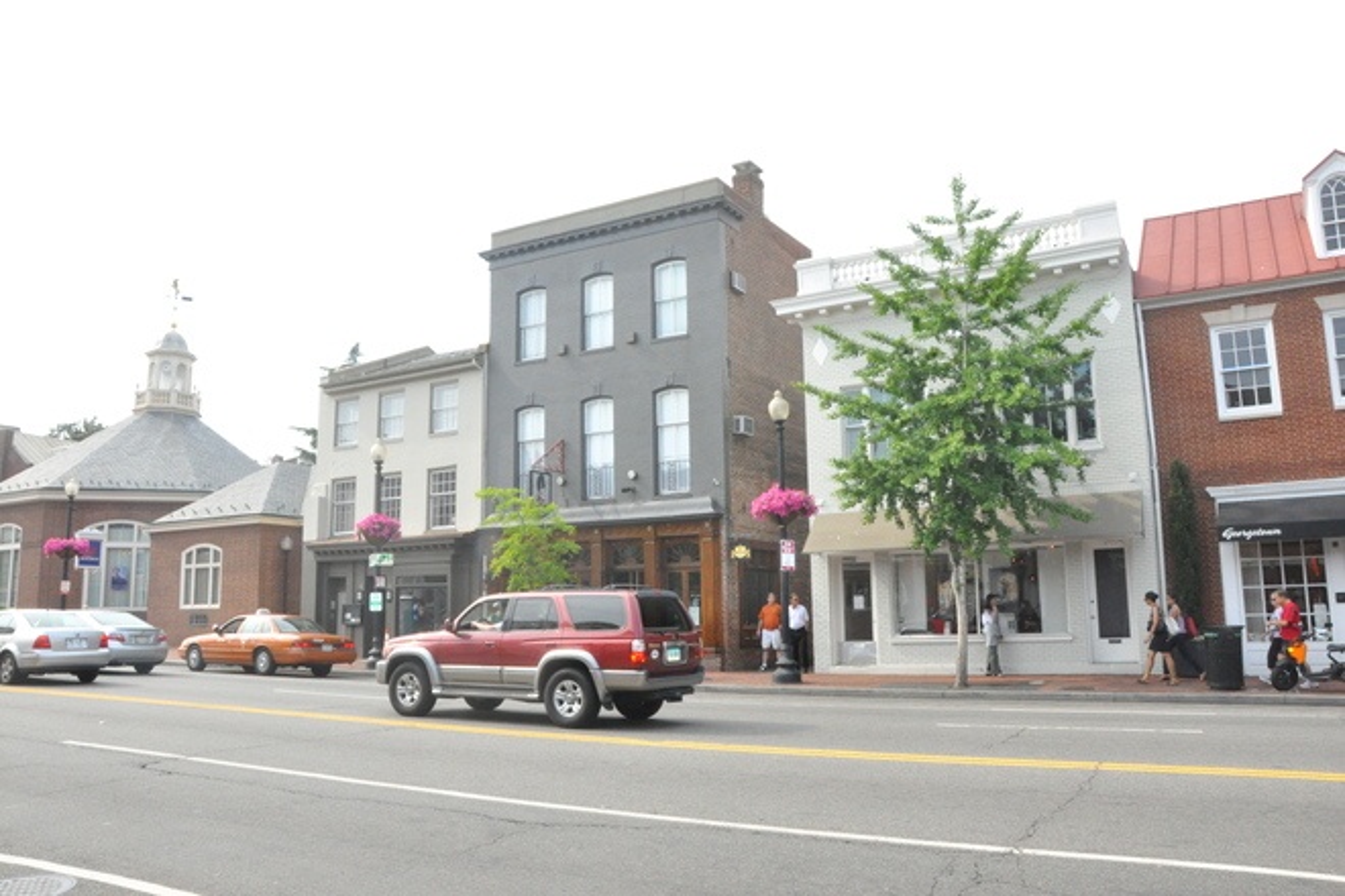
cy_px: 448
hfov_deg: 67.4
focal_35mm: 27
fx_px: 1009
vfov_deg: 47.9
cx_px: 672
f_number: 22
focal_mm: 18
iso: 2500
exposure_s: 1/200
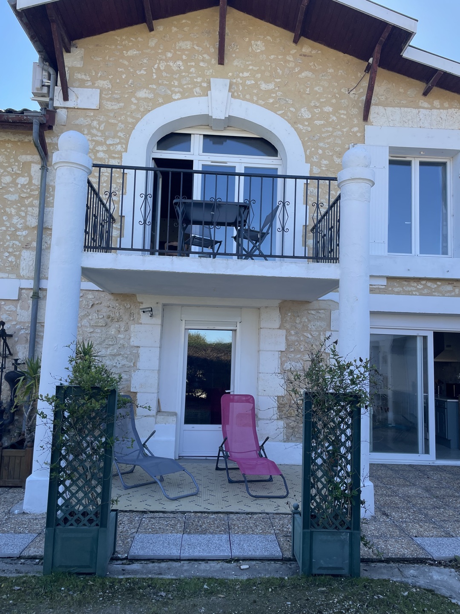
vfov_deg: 67.3
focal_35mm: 26
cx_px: 230
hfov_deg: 53.1
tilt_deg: +6.9
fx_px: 461
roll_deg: -1.7
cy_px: 307
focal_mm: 4.2
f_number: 1.6
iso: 32
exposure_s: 1/744
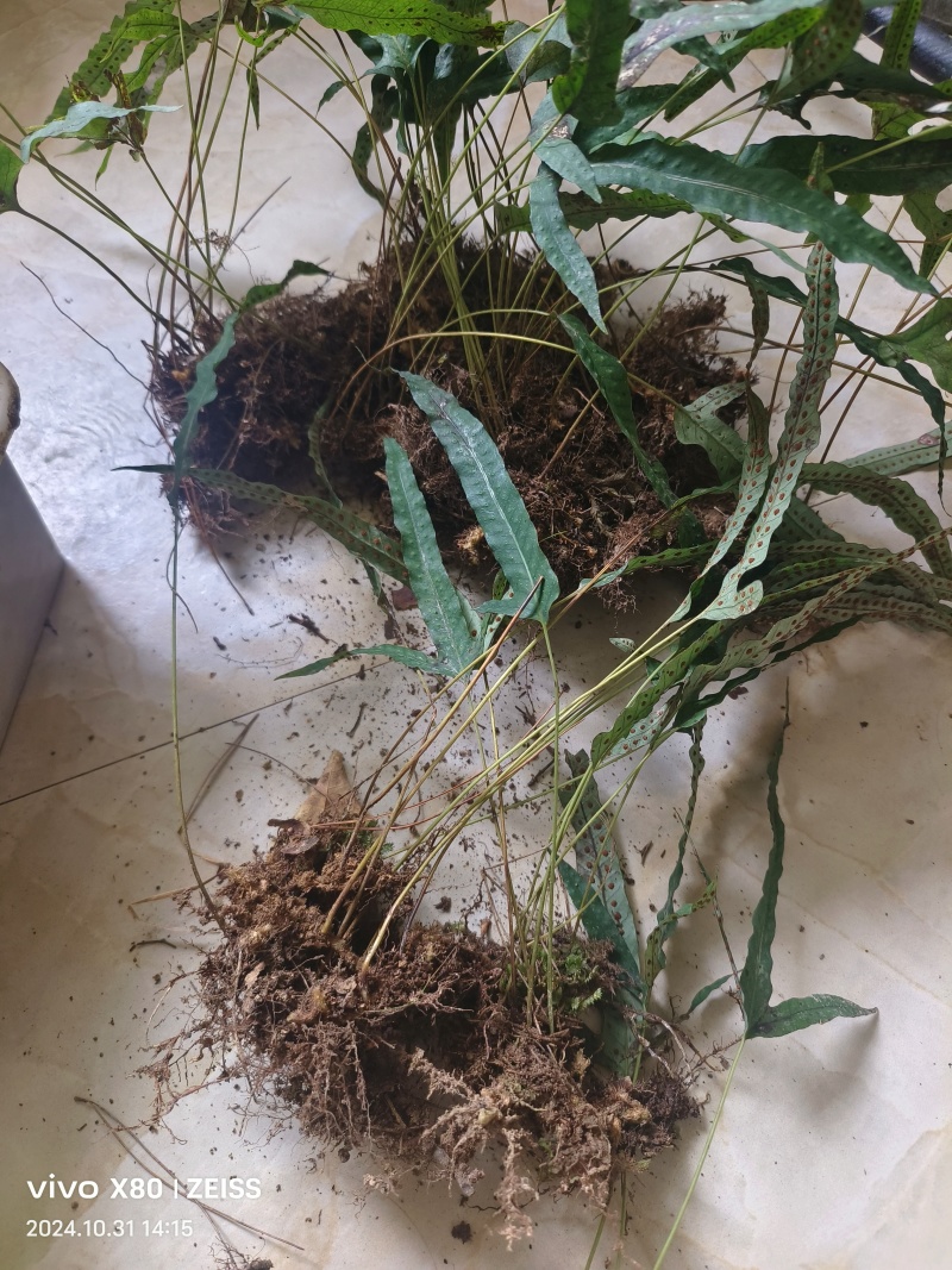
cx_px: 476
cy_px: 635
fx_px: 844
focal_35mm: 23
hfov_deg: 58.9
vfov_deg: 73.9
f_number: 1.75
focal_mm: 5.5
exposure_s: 1/50
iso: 1278
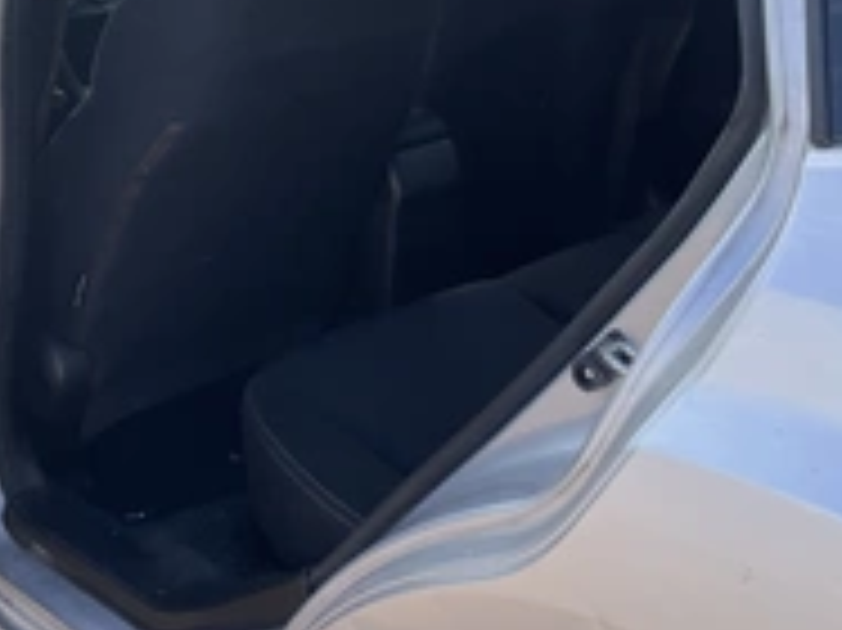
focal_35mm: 62
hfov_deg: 30.8
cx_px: 230
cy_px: 135
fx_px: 1507
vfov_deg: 23.3
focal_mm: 3
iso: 25
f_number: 1.8
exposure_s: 1/551
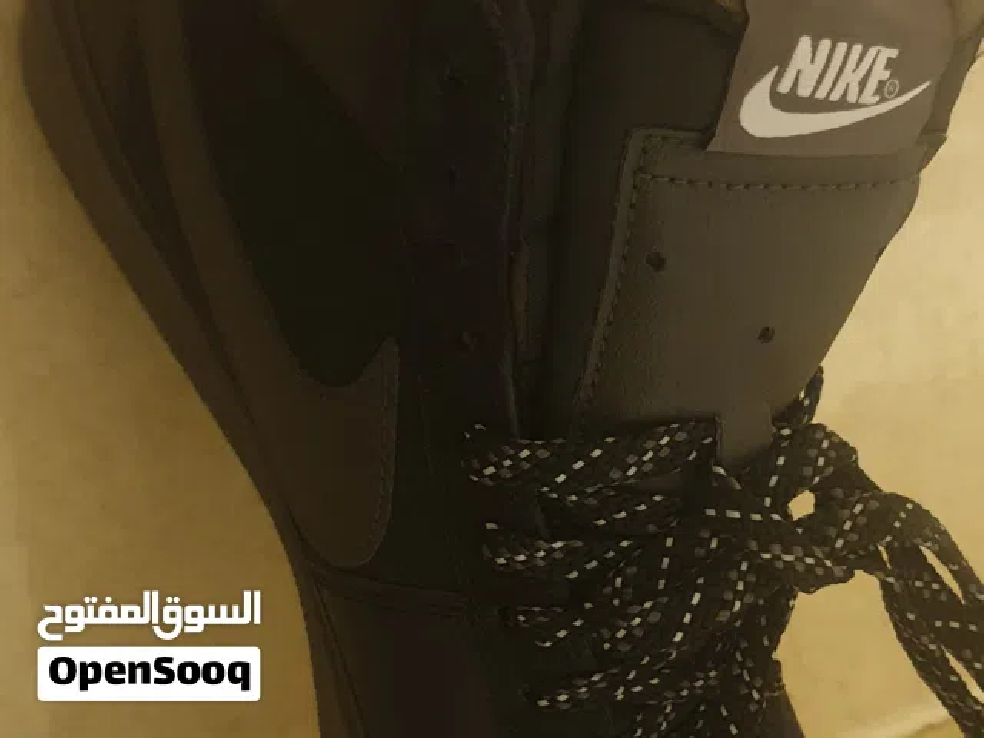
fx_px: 739
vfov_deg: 53.1
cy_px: 369
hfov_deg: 67.3
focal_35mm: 26
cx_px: 492
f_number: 1.5
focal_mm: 4.3
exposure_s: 1/13
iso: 320
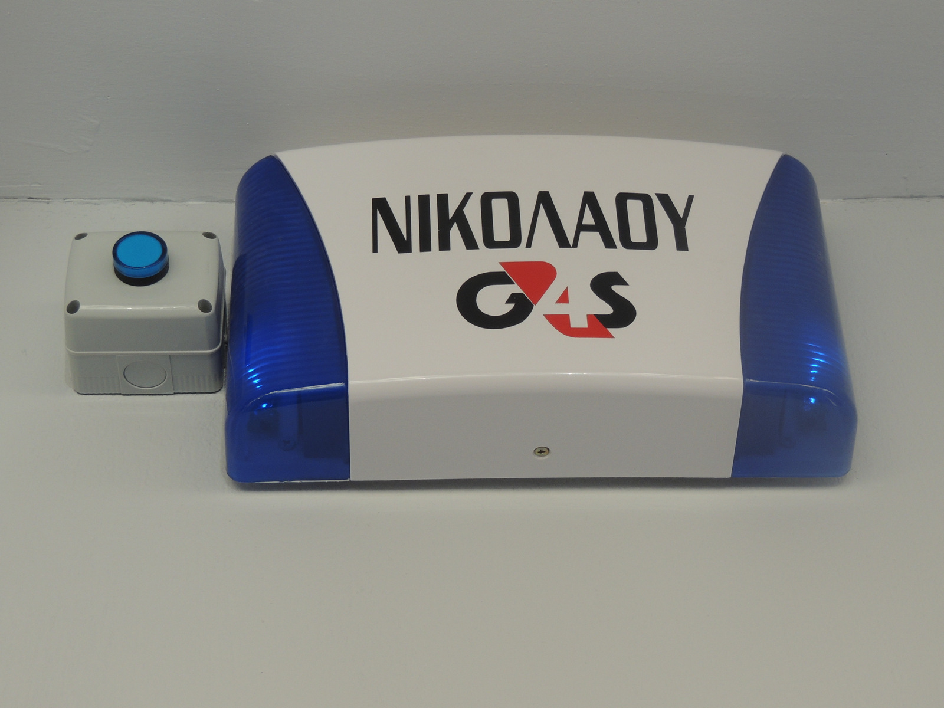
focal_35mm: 90
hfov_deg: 21.8
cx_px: 472
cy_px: 354
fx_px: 2454
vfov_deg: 16.4
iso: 220
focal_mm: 16
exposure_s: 1/400
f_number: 4.1
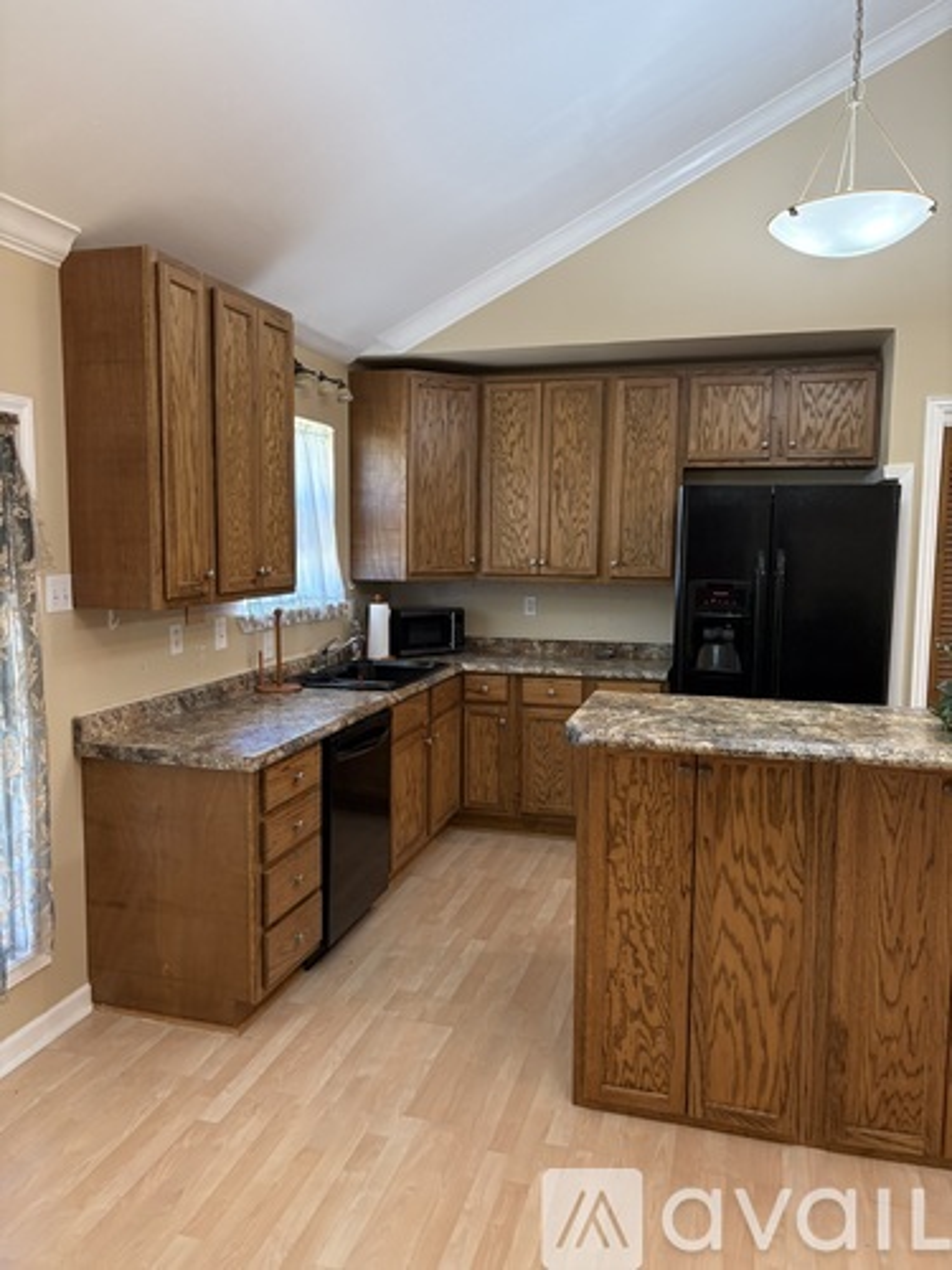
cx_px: 476
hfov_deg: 53.1
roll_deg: -0.9
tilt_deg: -2.4
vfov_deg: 67.3
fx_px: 953
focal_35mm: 26
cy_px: 635
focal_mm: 5.96
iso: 200
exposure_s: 1/60
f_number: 1.6
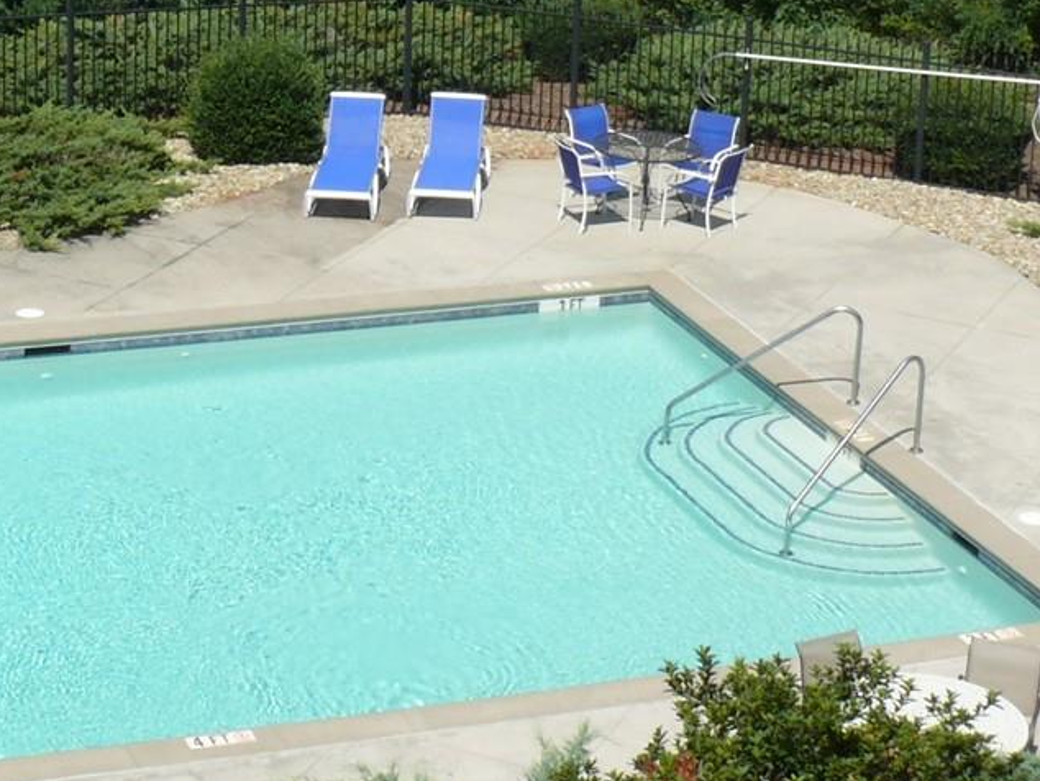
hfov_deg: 17.4
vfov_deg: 13.0
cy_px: 41
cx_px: 333
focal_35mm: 113
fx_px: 3396
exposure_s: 1/500
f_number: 6.3
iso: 100
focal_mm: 7.4
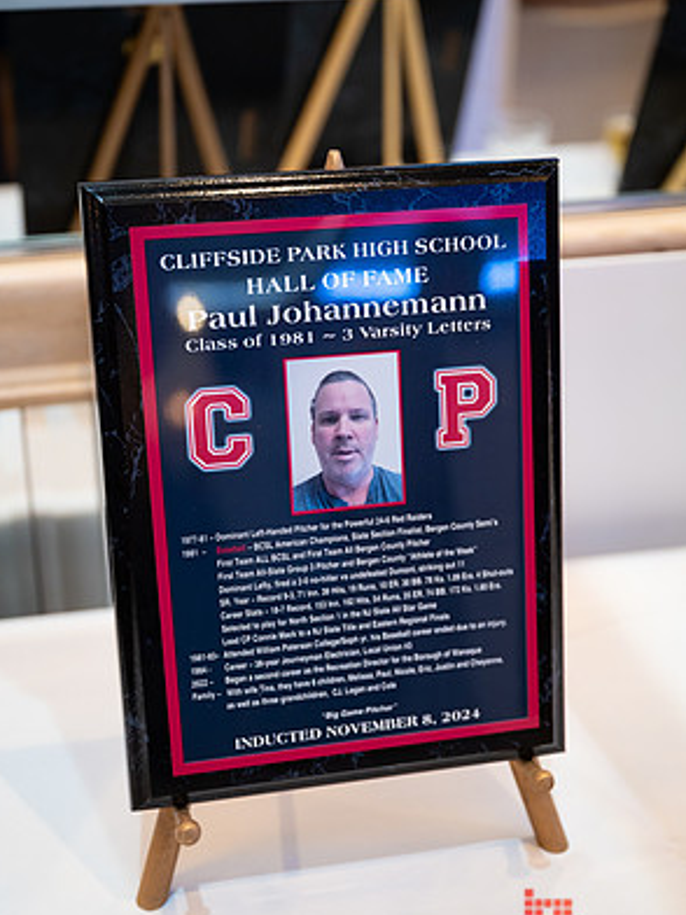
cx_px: 340
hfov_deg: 27.0
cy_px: 483
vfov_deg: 35.5
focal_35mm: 54
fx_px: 1427
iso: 1600
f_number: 3.2
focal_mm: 49
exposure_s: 1/200
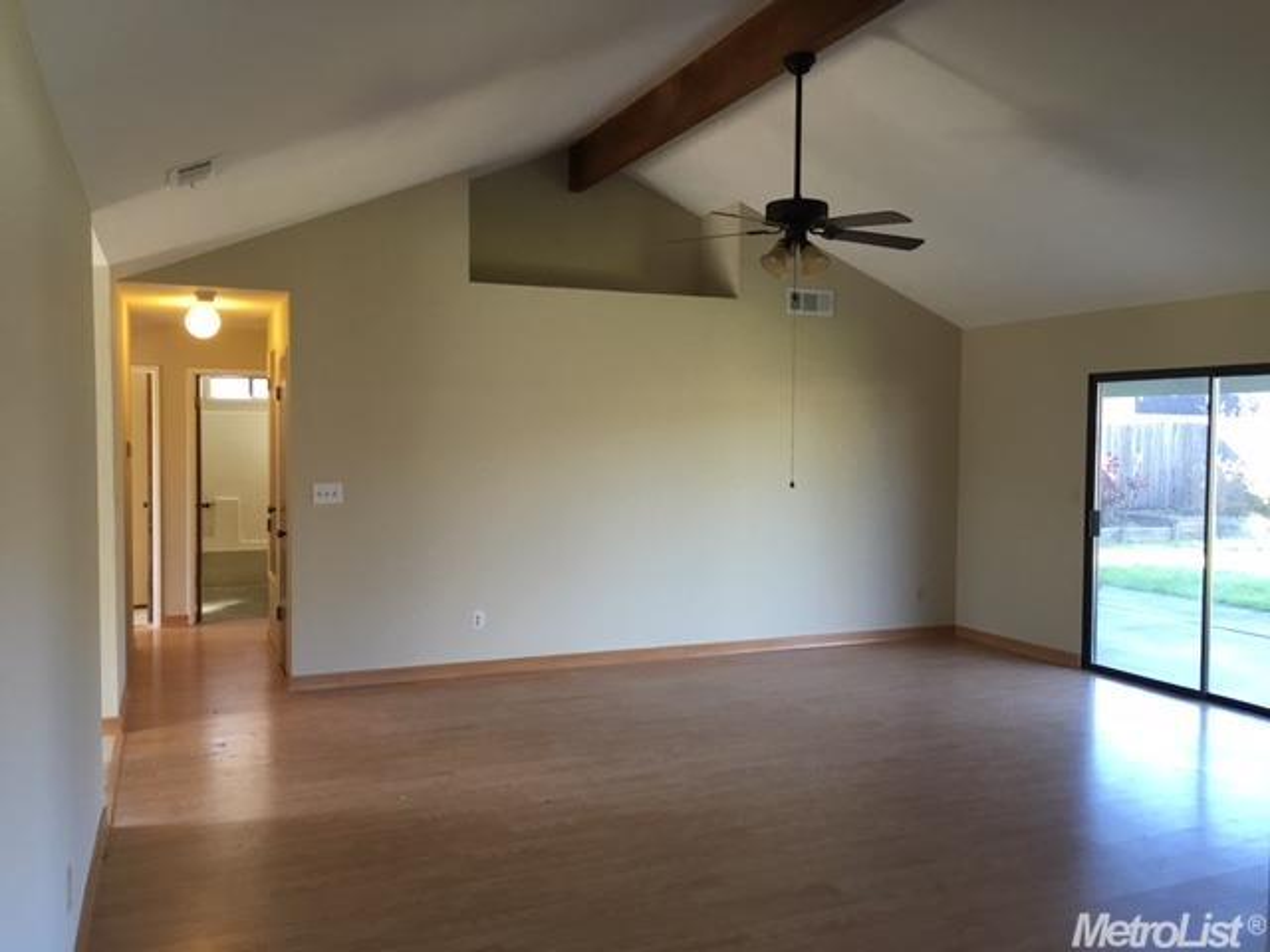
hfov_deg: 61.7
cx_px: 635
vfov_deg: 48.2
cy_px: 476
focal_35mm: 29
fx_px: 1064
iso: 40
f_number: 2.2
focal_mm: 4.15
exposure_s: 1/30
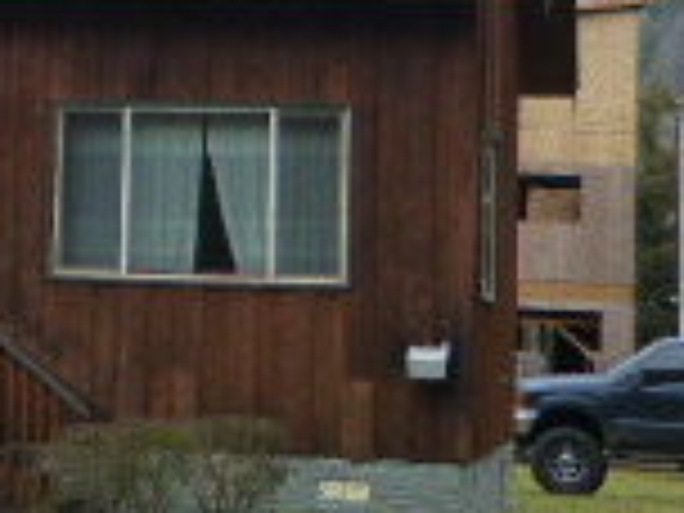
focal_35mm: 143
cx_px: -513
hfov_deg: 12.7
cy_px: 22
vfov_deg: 10.3
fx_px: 2826
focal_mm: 6.1
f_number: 3.7
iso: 160
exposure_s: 1/160
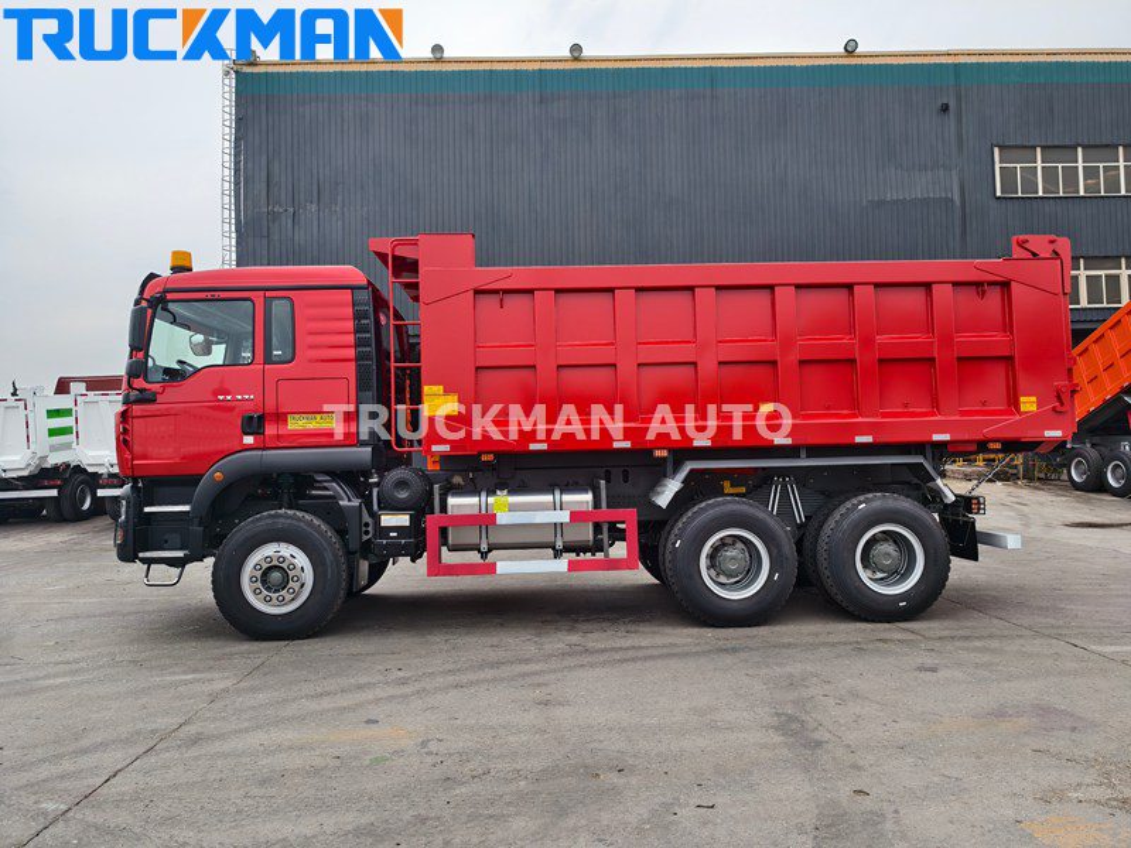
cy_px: 424
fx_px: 751
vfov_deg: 58.9
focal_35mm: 23
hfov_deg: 73.9
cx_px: 566
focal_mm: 5.6
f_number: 1.57
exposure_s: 1/1393
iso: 72
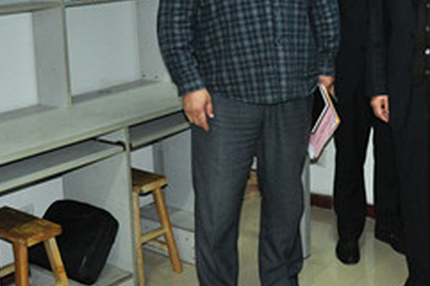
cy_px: 21
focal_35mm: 56
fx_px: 668
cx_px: 236
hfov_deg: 35.7
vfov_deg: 23.4
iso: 2000
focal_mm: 18
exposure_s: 1/60
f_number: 5
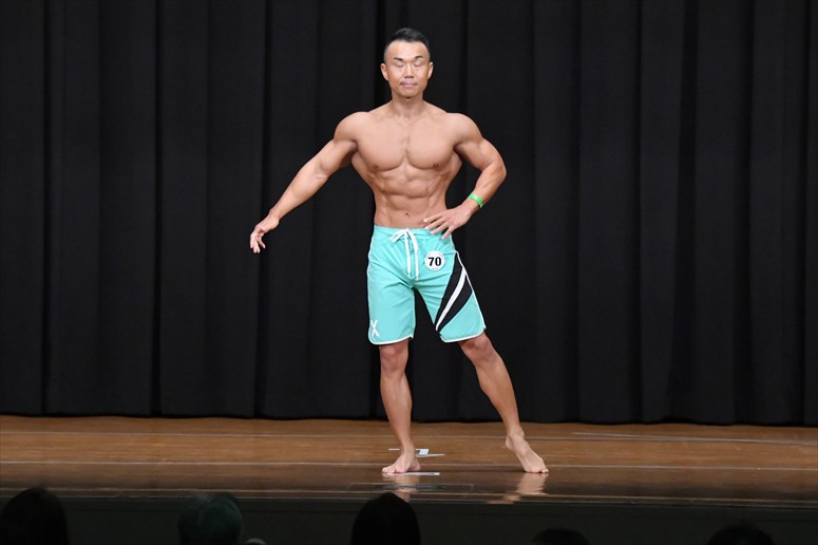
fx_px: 4928
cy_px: 272
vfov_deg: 6.3
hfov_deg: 9.5
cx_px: 409
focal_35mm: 217
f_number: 5.6
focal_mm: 145
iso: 8000
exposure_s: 1/400
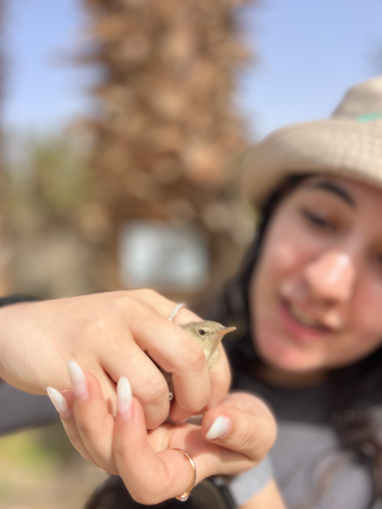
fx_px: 412
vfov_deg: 63.4
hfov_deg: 49.7
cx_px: 193
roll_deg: -1.9
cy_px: 268
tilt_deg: -6.3
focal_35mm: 28
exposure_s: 1/2208
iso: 50
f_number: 1.5
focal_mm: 5.7
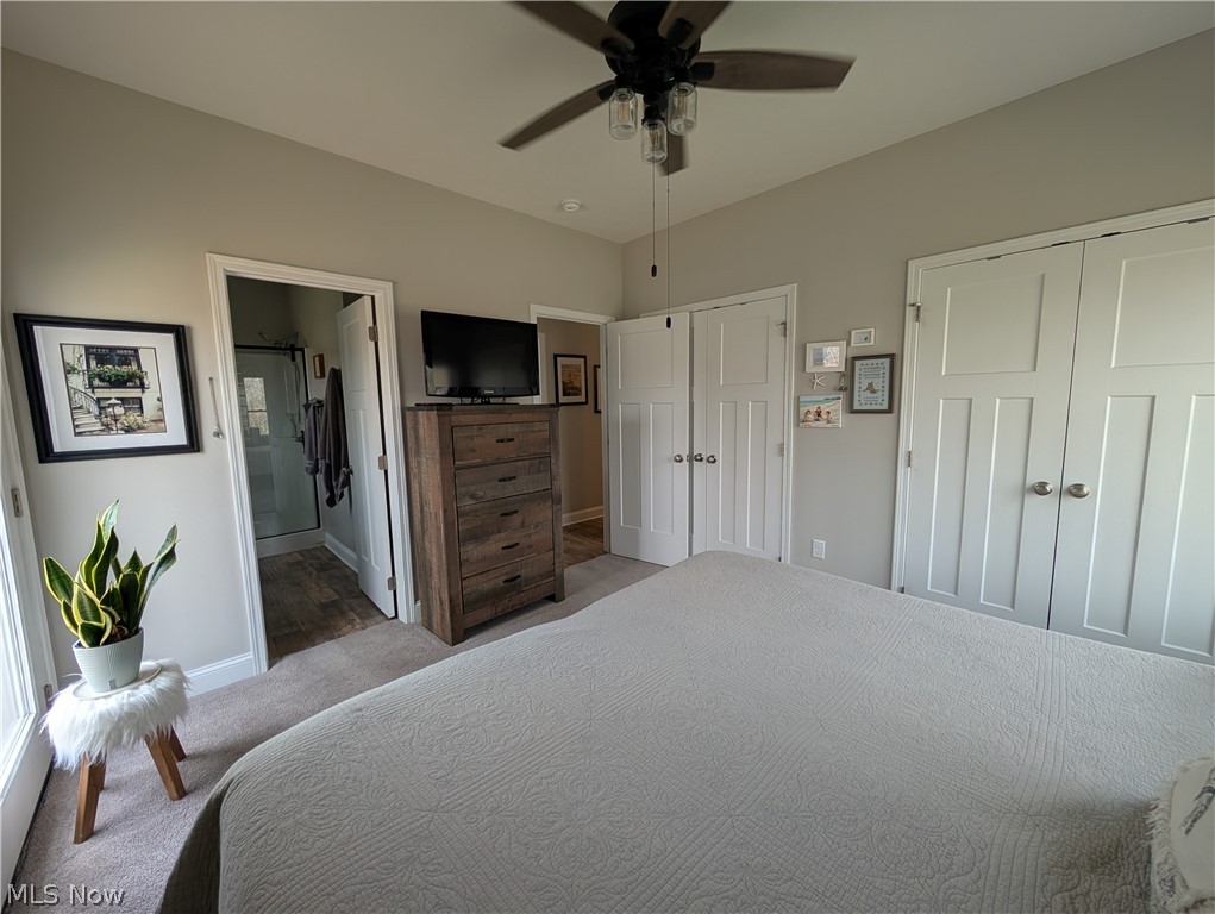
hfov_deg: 110.5
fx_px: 422
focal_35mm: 12
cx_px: 608
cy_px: 457
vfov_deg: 94.6
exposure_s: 1/74.3
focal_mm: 2.02
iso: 41
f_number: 1.7
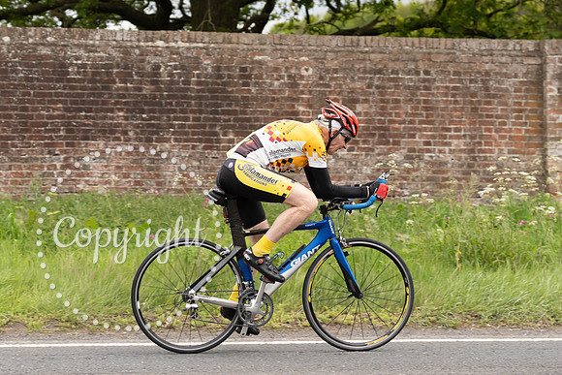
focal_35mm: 111
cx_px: 256
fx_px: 1739
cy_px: 146
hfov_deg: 18.4
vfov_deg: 12.3
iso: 250
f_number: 3.5
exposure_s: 1/1000
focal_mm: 70
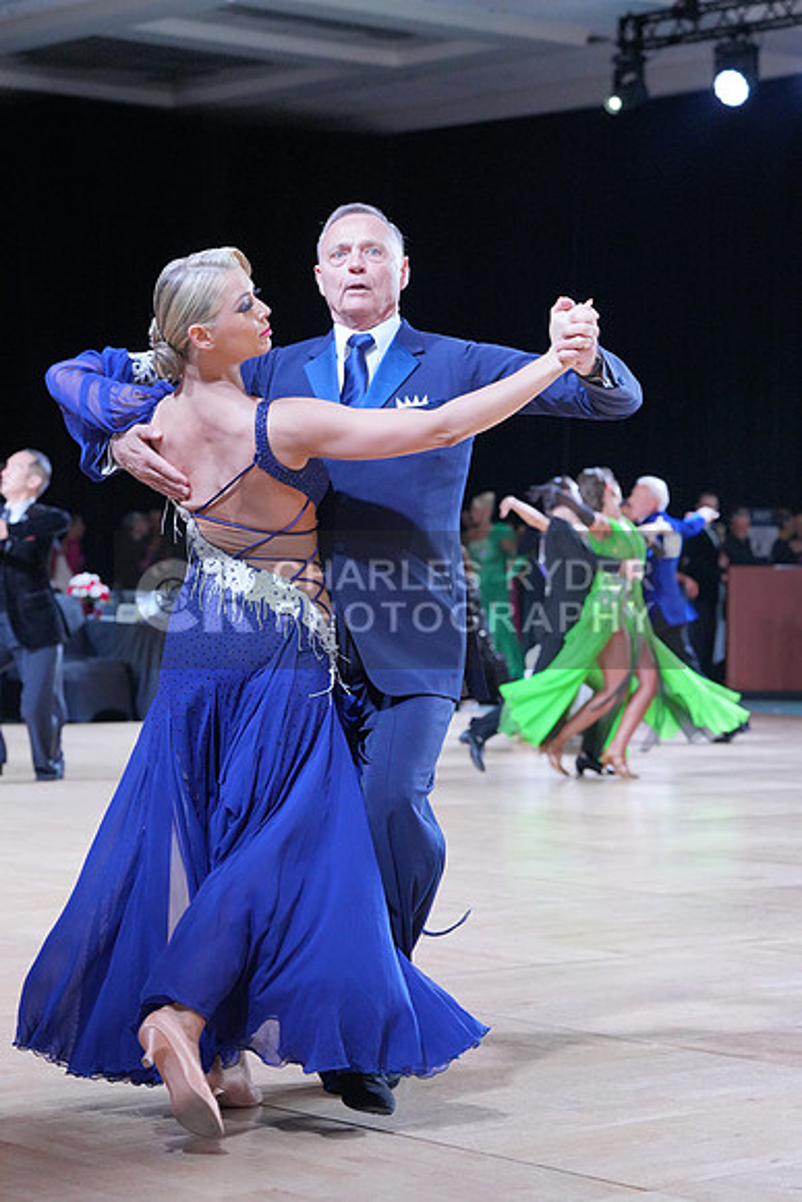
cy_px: 601
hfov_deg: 15.0
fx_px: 3039
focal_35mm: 91
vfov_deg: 22.4
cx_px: 401
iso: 4000
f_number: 5.6
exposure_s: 1/400
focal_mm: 91
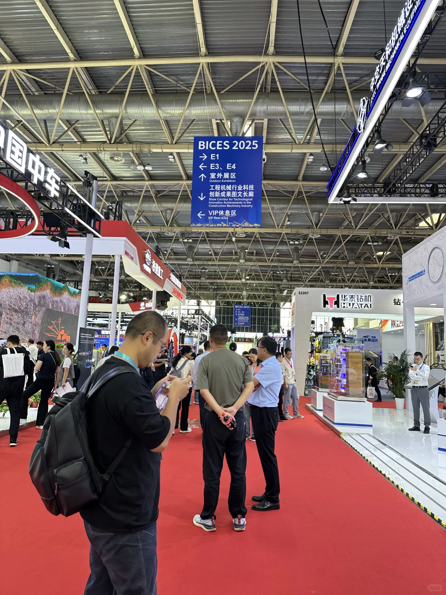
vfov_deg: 71.6
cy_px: 298
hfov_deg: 56.8
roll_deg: -2.5
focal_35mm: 24
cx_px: 223
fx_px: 412
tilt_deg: +7.5
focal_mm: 6.86
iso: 80
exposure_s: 1/100
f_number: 1.78
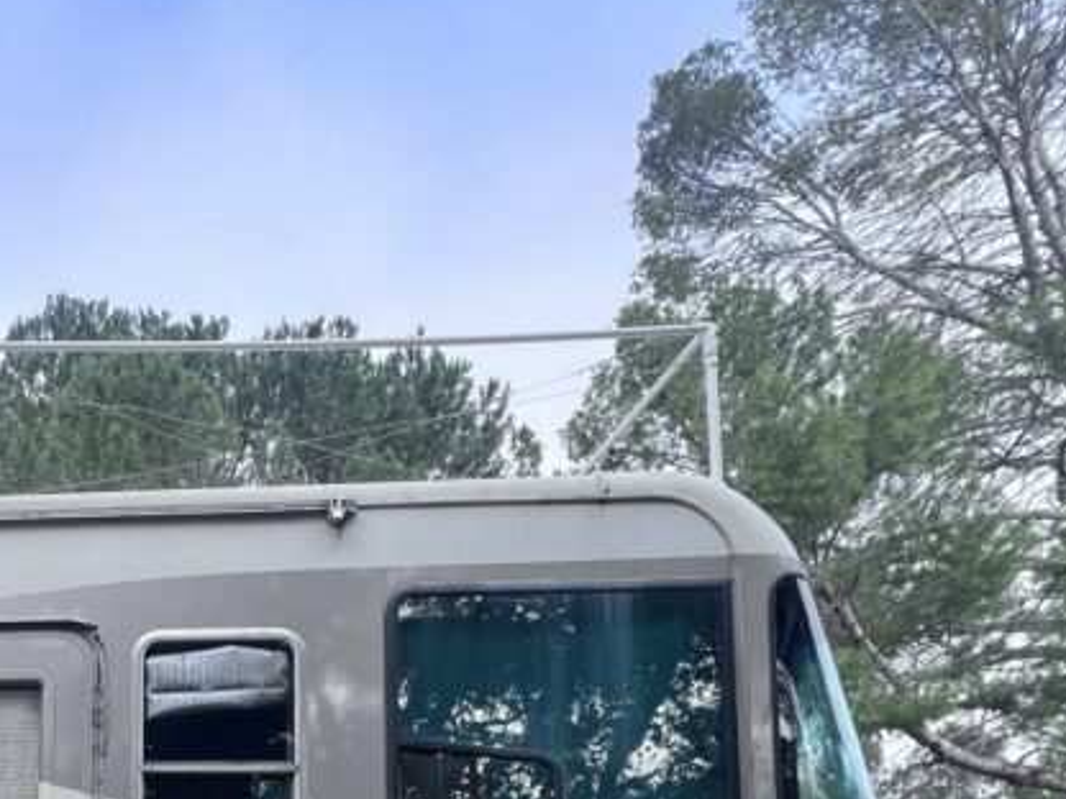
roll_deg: -0.4
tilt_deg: +3.1
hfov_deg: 46.5
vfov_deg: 35.2
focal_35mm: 32
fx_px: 985
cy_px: 950
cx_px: -23
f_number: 1.8
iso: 32
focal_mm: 1.57
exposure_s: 1/176
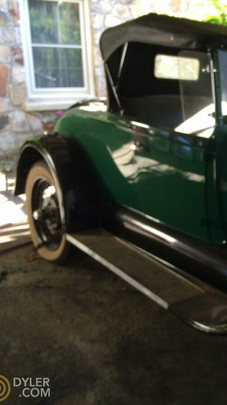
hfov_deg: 25.2
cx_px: 249
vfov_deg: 46.4
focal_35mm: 44
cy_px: 201
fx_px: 471
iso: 50
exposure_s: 1/30
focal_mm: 4.12
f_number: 2.2
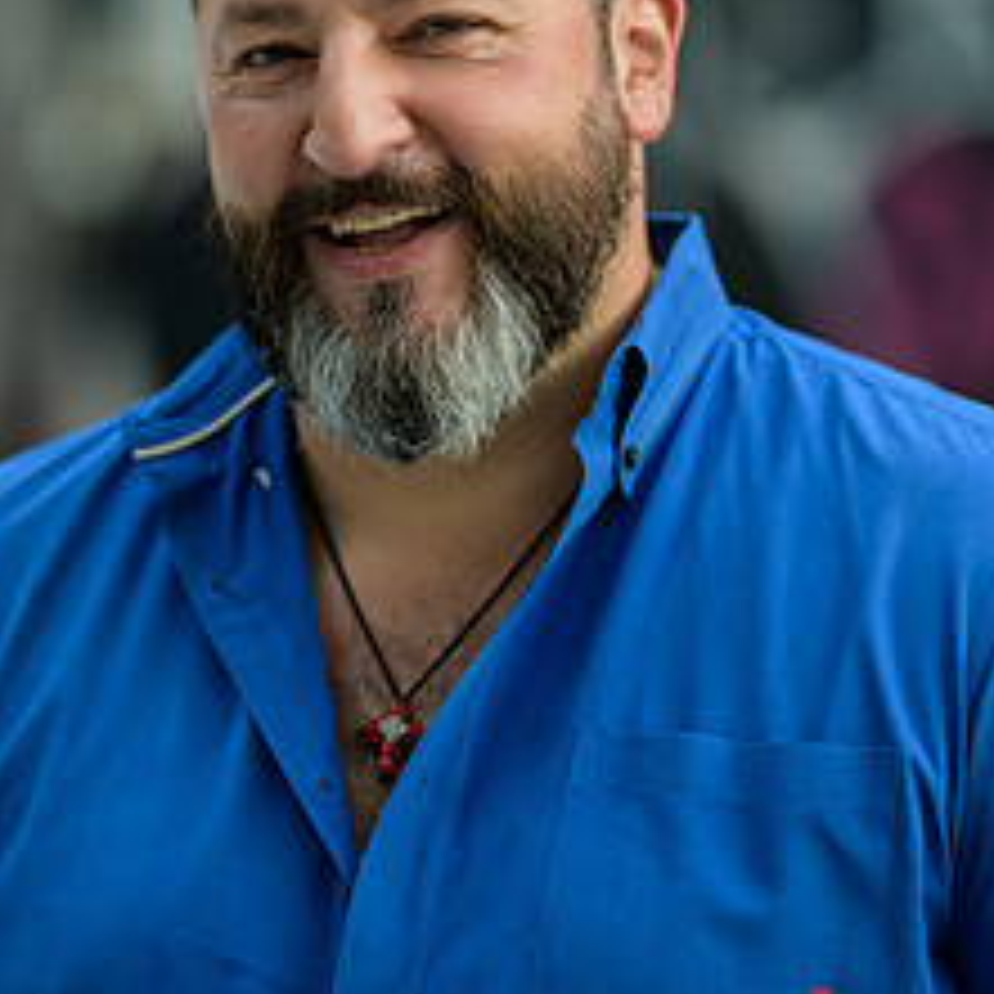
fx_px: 7602
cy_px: 207
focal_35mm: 234
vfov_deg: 7.5
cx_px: 454
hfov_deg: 7.5
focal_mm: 135
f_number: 2
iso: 200
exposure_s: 1/250
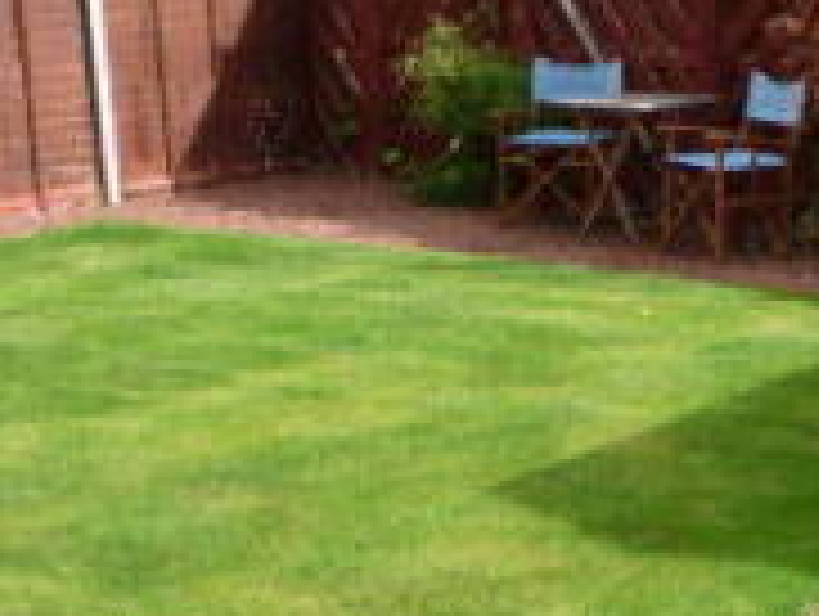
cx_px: 659
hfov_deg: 24.0
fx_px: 1895
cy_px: 506
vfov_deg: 18.3
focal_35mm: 80
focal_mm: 4.4
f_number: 3.5
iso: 100
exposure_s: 1/640
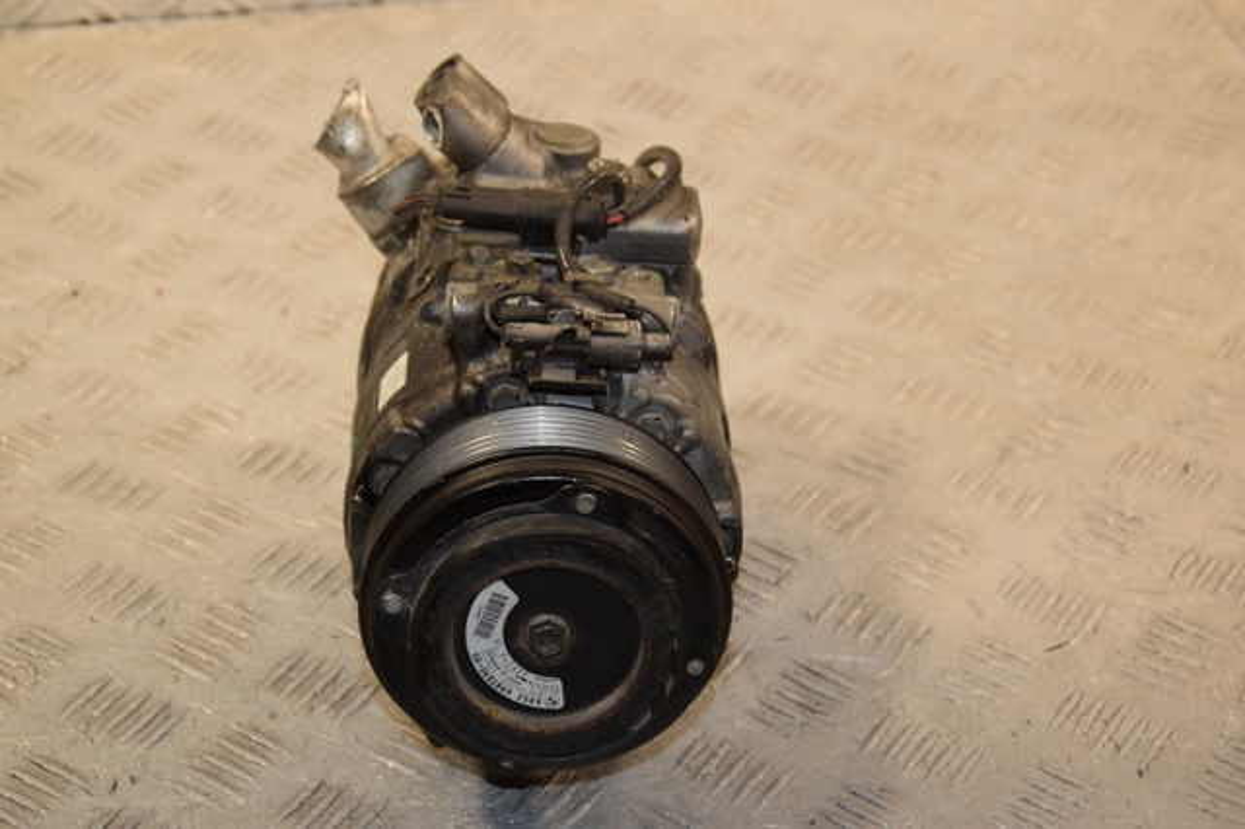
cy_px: 414
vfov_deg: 17.5
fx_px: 2696
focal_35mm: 78
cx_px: 622
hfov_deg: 26.0
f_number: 6.3
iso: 800
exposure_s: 1/200
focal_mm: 52
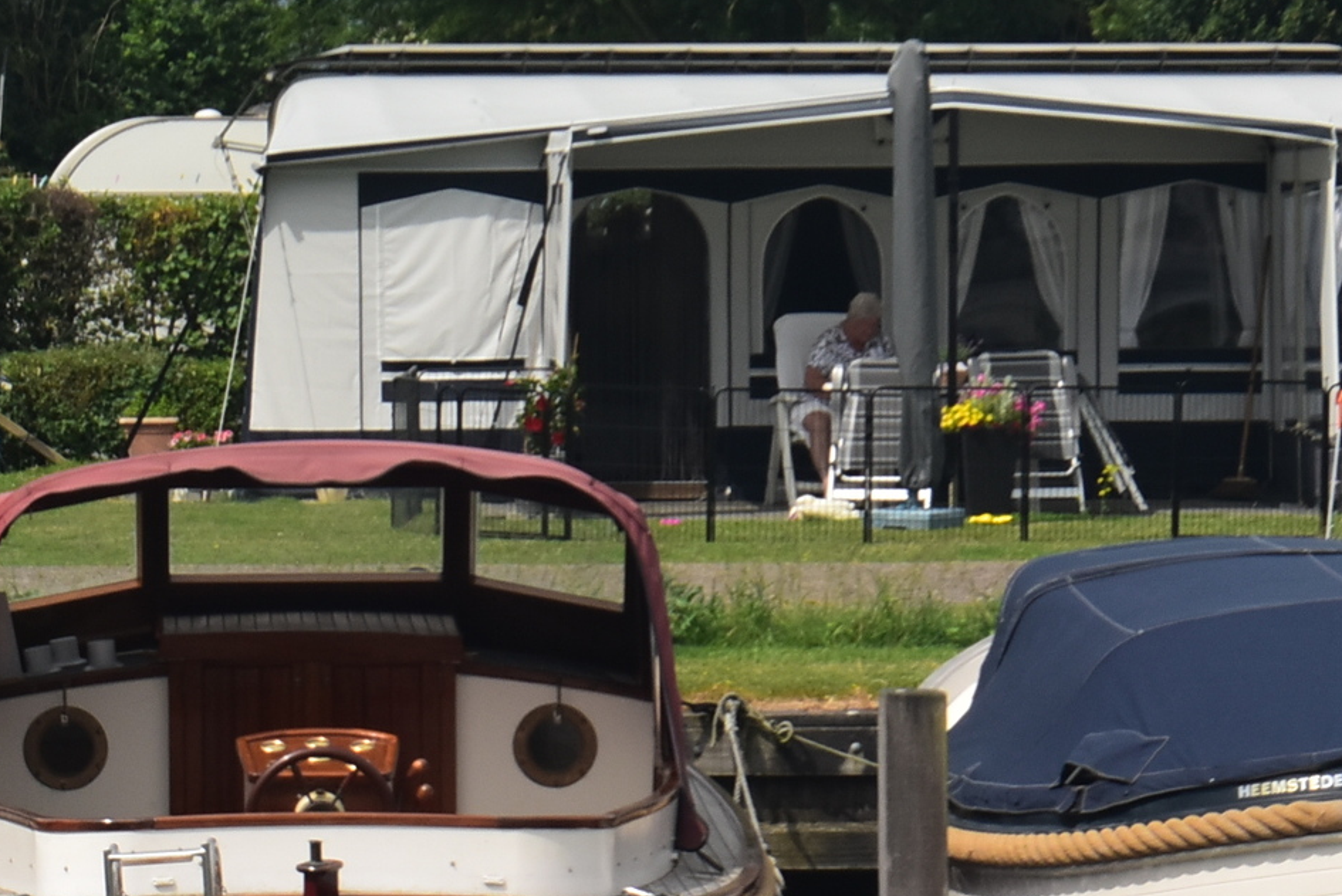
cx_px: 369
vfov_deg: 6.3
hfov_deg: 9.4
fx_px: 8142
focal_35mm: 218
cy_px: 770
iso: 400
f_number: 11
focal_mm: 55
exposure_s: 1/500
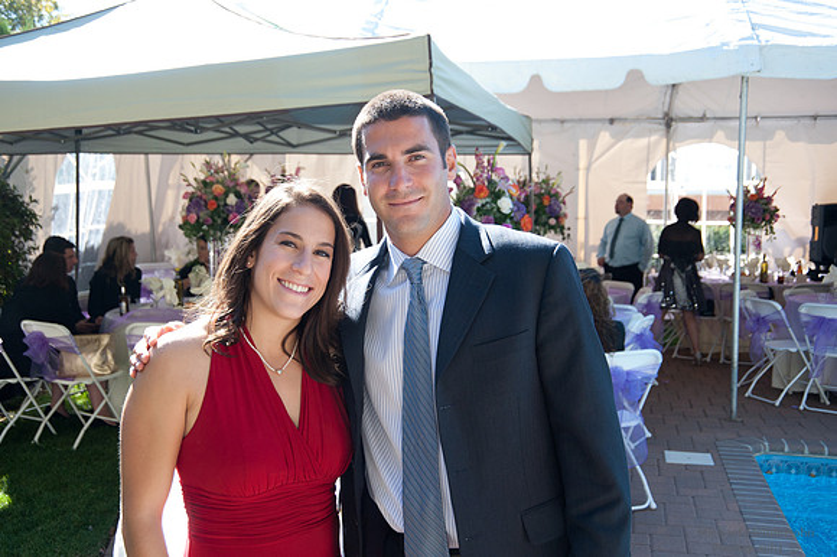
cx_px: 418
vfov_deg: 29.8
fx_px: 1046
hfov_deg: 43.6
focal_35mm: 45
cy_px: 278
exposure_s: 1/800
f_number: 7.1
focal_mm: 45
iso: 1250
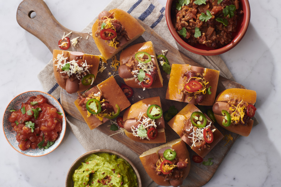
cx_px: 140
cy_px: 94
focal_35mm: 50
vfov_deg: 27.0
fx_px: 390
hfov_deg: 39.6
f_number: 11
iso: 64
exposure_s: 1/125
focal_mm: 50
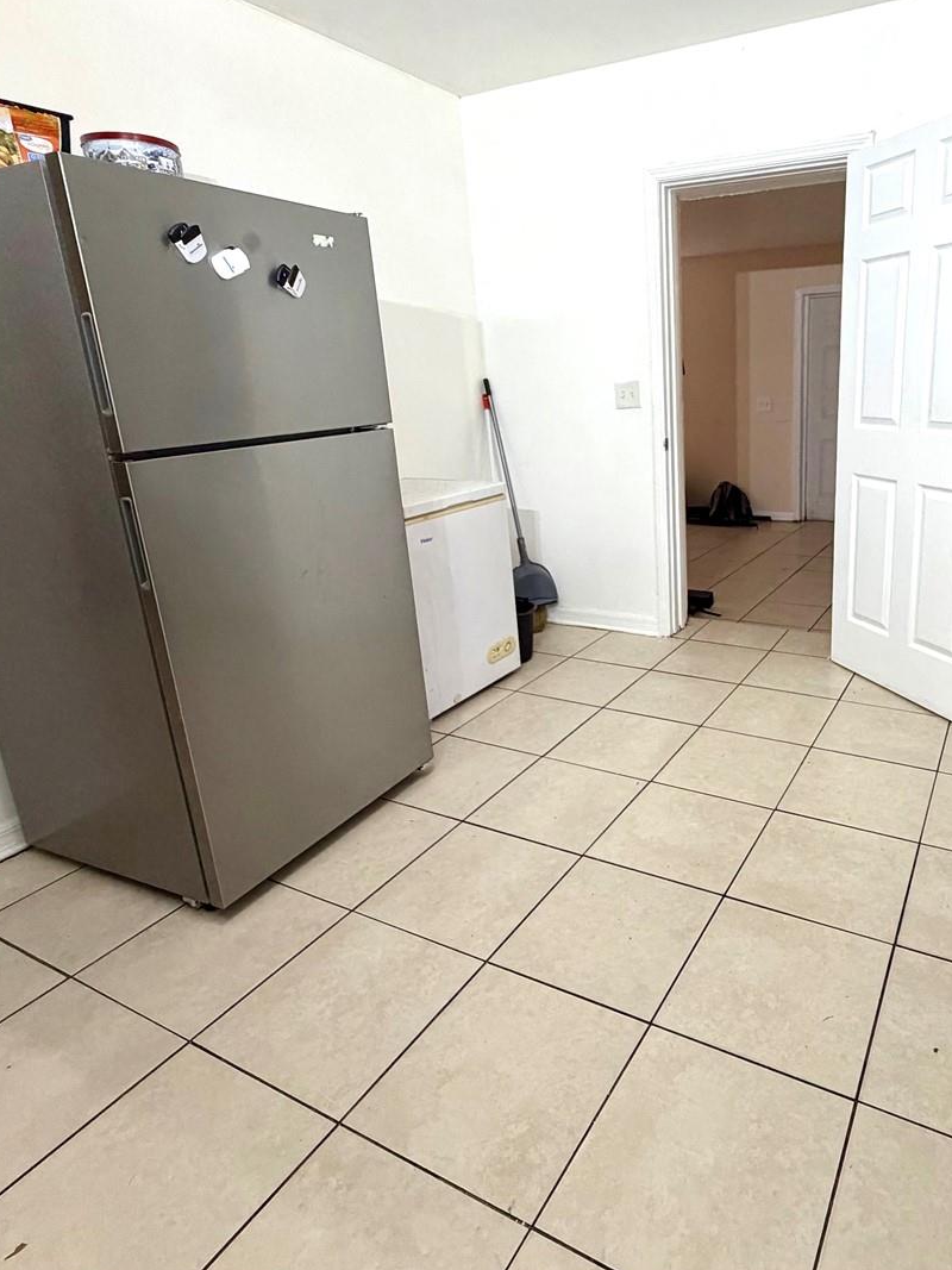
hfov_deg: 61.1
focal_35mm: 21
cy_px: 567
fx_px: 770
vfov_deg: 78.7
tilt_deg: -14.9
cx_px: 671
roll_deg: +2.4
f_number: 2.2
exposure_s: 1/120
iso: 320
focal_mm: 2.22
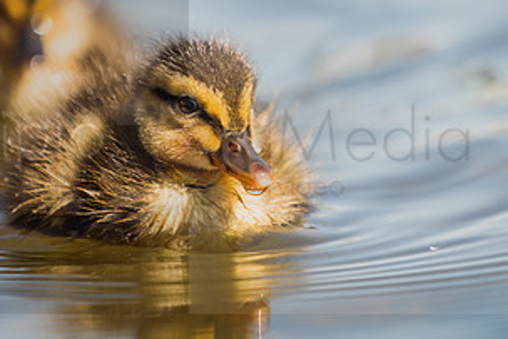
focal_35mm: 502
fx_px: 7087
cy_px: 55
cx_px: 304
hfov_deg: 4.1
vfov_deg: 2.7
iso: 100
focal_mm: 200
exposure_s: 1/400
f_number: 4
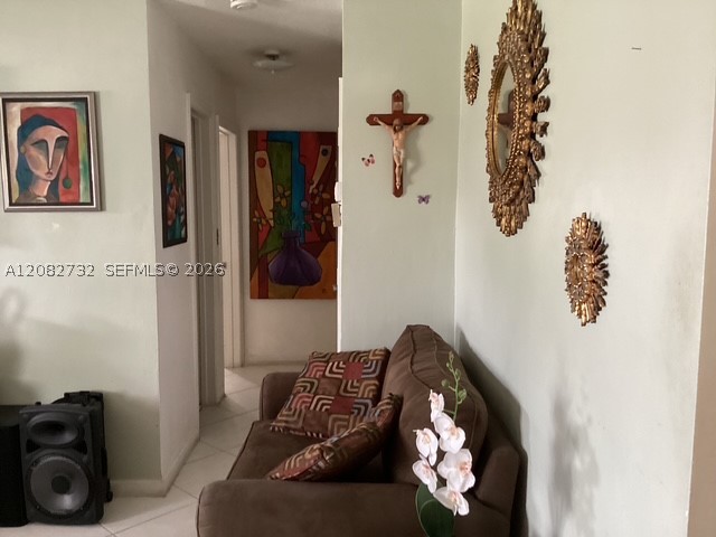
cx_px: 358
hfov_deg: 58.4
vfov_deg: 45.4
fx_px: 641
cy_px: 268
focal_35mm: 31
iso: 320
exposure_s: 1/33
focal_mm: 3.3
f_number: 2.4
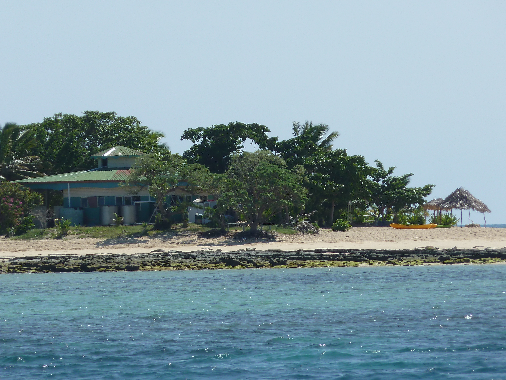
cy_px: 190
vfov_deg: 3.7
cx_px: 253
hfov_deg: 5.0
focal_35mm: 399
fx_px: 5832
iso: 80
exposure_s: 1/500
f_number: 5.6
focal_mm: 49.2
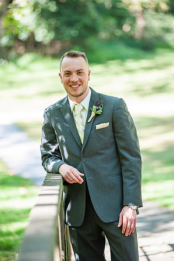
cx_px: 87
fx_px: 1054
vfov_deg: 14.2
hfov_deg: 9.4
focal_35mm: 145
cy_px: 130
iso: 160
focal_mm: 145
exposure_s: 1/160
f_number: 3.2
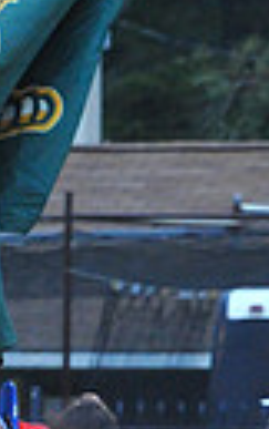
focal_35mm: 1282
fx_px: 14988
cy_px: 622
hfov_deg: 1.0
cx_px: -349
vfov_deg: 1.6
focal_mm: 280
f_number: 13
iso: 5000
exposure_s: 1/160
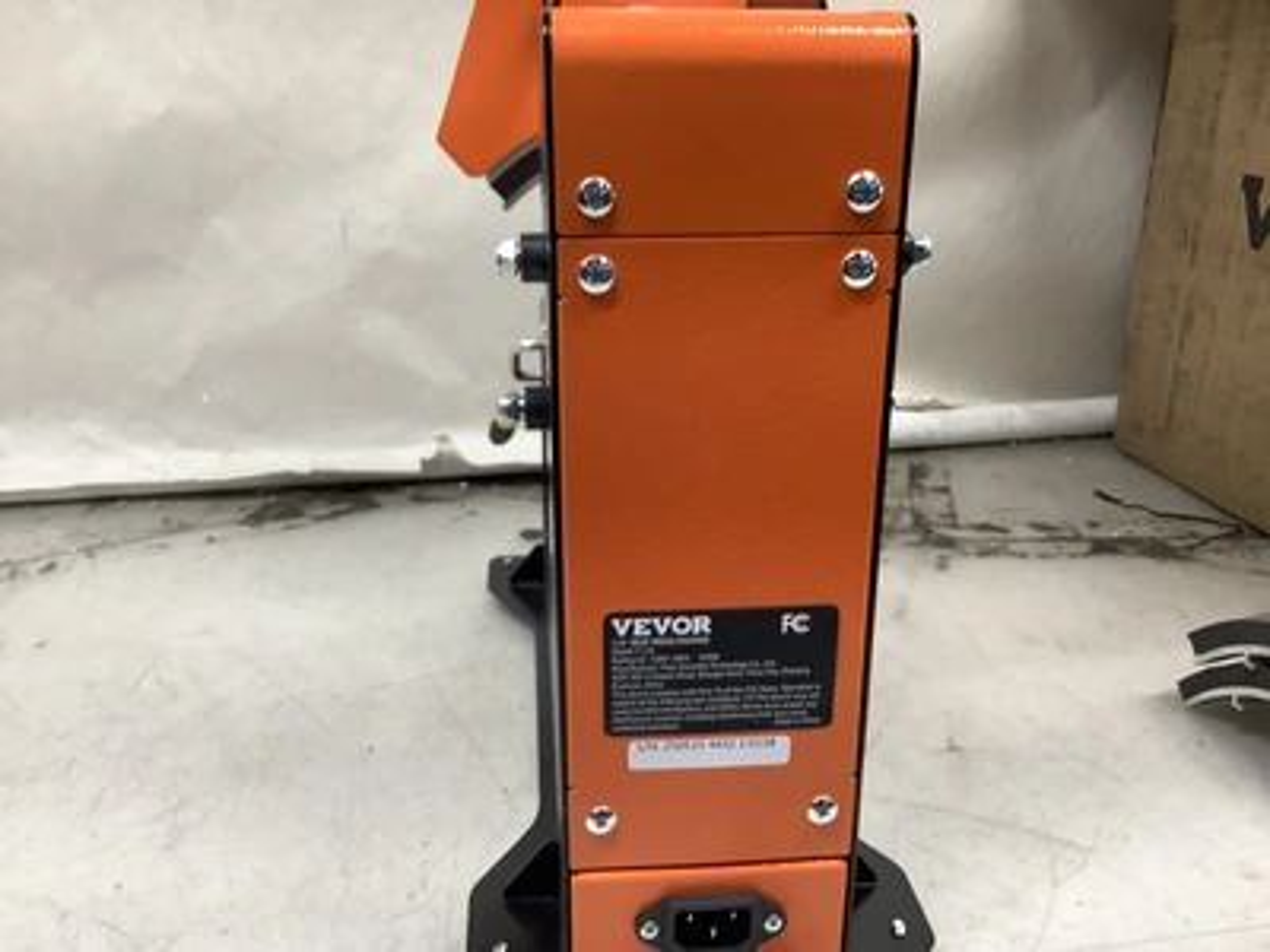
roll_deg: -0.9
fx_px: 1137
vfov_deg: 45.4
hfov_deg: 58.4
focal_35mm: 31
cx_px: 635
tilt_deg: -22.8
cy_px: 476
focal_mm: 3.3
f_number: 2.4
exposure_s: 1/100
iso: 80
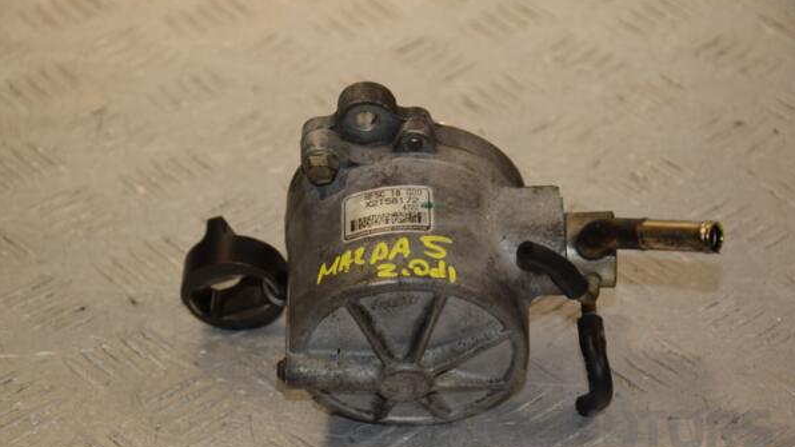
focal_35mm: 135
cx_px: 398
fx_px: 2835
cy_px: 252
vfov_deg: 9.0
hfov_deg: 16.0
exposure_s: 1/200
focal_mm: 85
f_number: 6.3
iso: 800
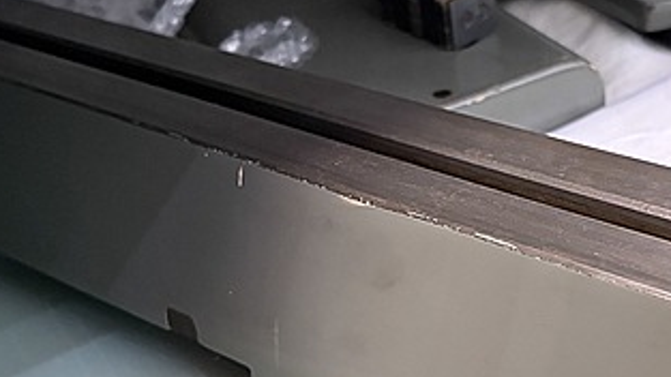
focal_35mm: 58
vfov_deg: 20.6
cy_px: 259
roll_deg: +7.4
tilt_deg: -37.0
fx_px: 1032
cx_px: 484
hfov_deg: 35.4
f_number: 1.6
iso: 500
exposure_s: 1/48
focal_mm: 5.96
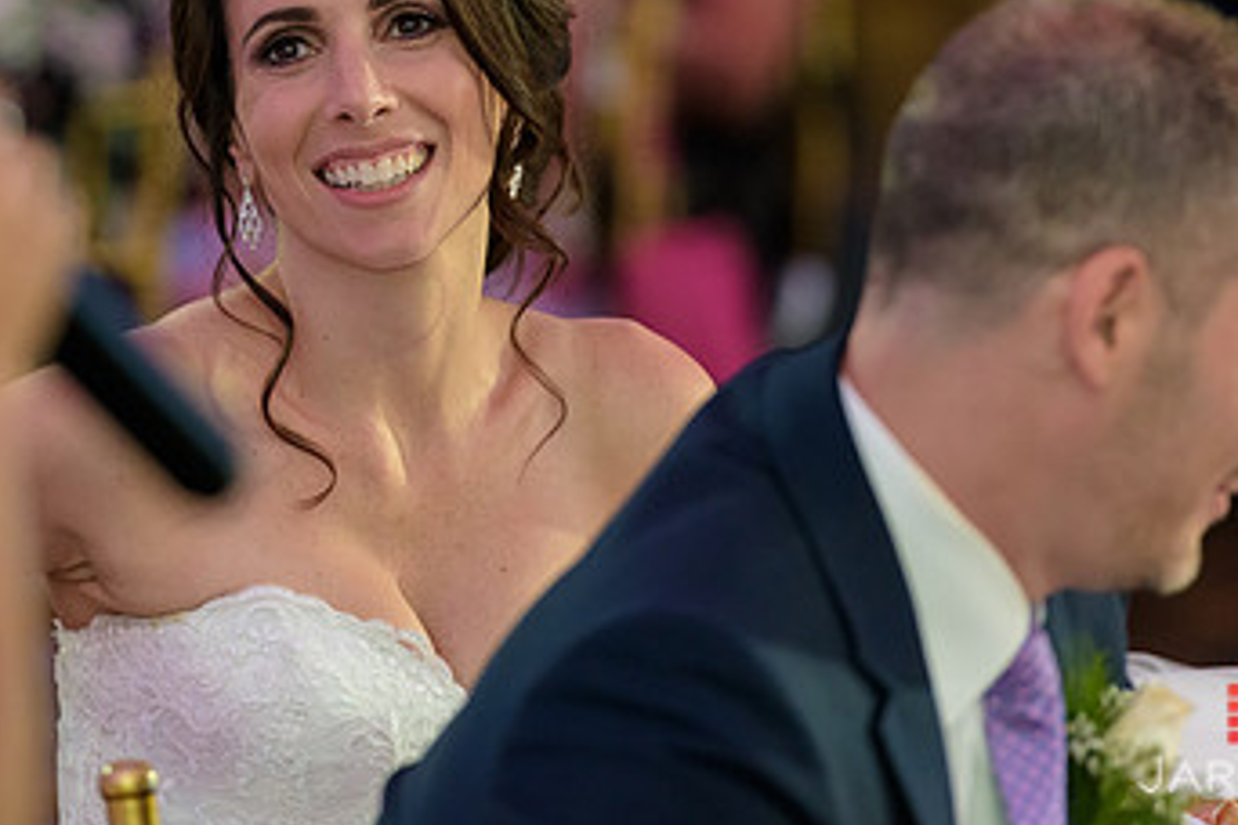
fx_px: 11657
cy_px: 172
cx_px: 434
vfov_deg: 4.1
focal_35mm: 339
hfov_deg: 6.1
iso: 1600
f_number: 3.5
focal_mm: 200
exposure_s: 1/125
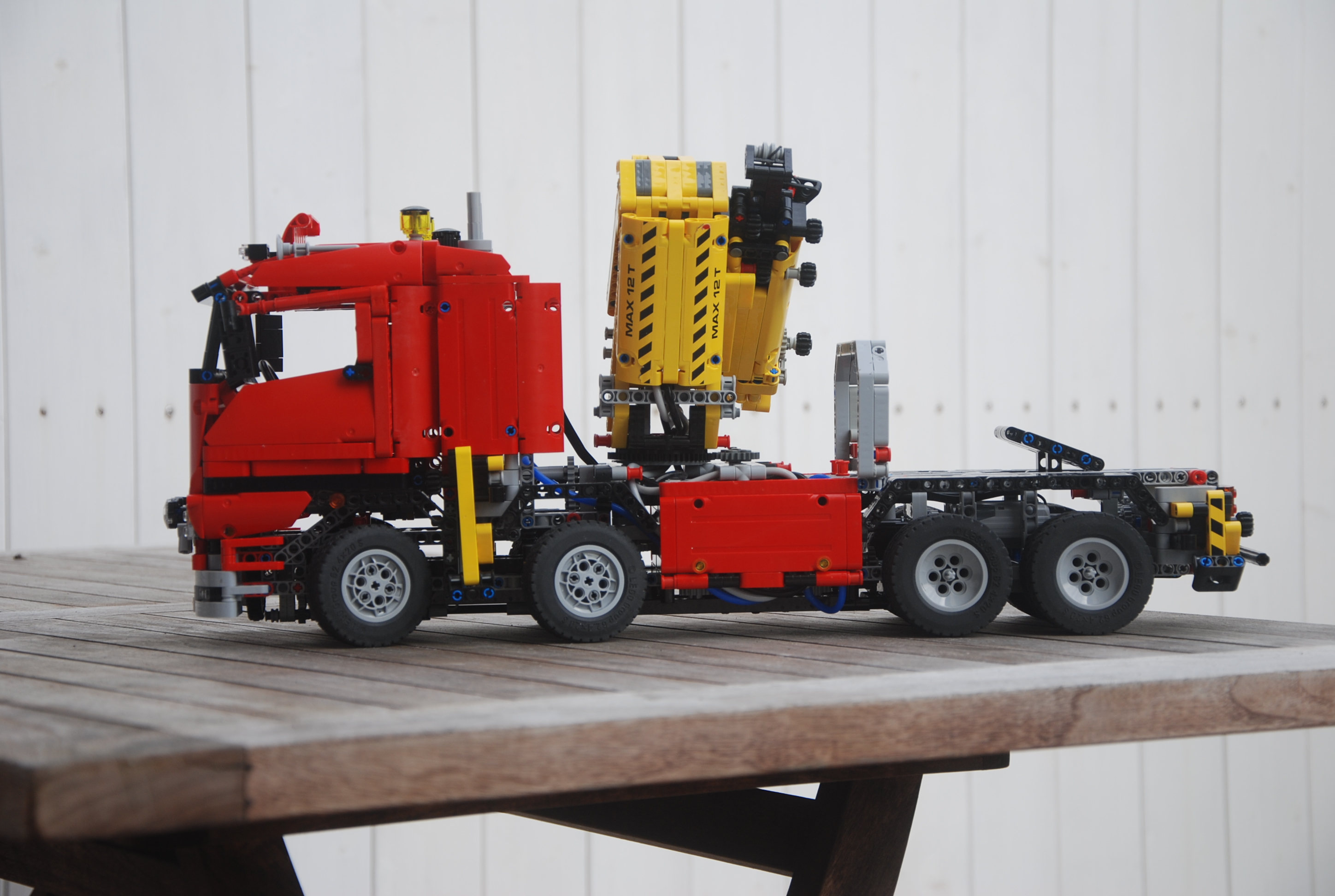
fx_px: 3233
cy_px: 448
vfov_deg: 15.8
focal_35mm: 87
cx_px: 668
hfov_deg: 23.3
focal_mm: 58
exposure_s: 1/125
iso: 100
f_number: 5.3
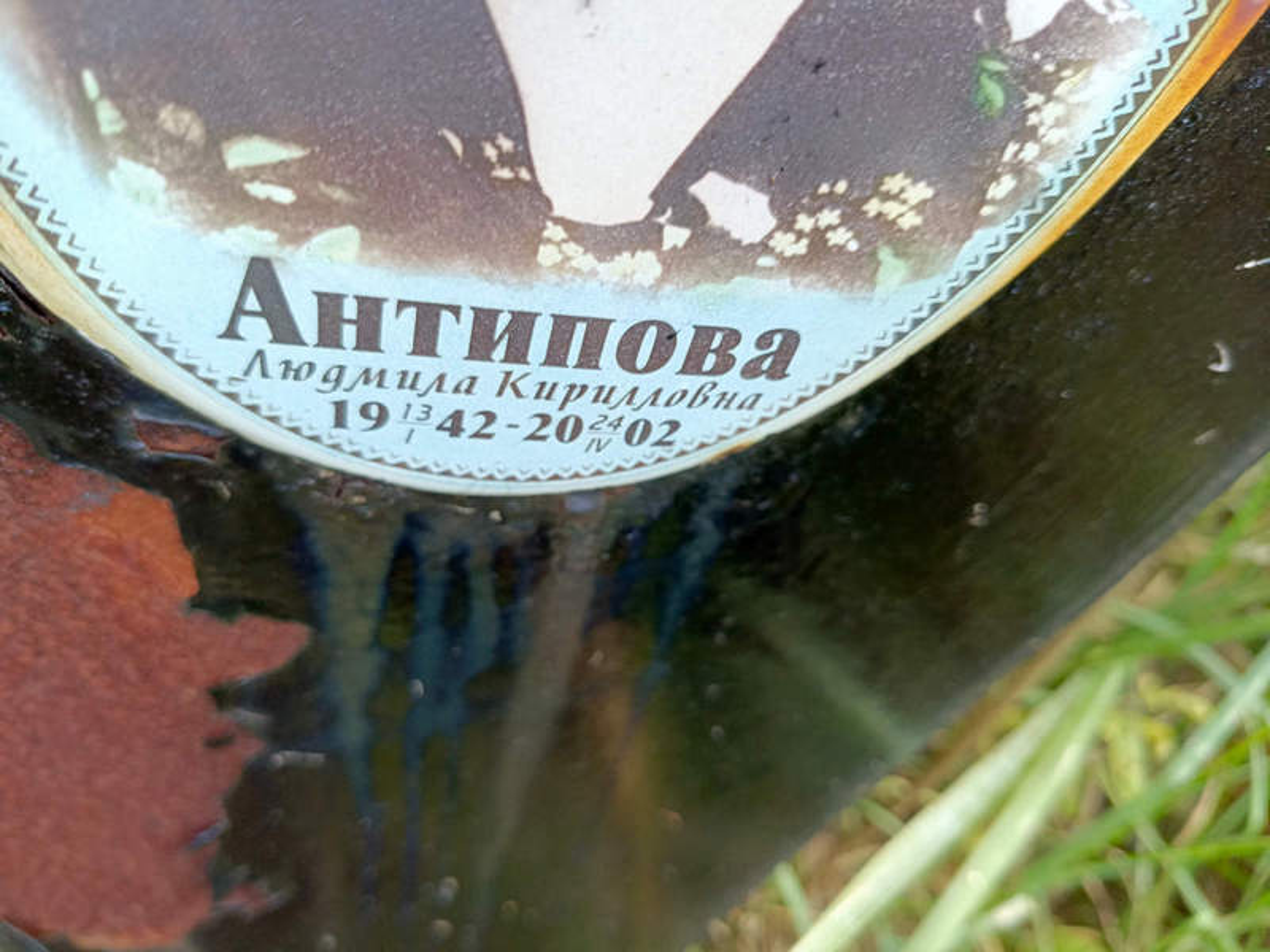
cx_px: 635
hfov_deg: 69.4
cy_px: 476
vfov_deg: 54.9
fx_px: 917
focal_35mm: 25
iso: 162
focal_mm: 4.76
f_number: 1.69
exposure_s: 1/50
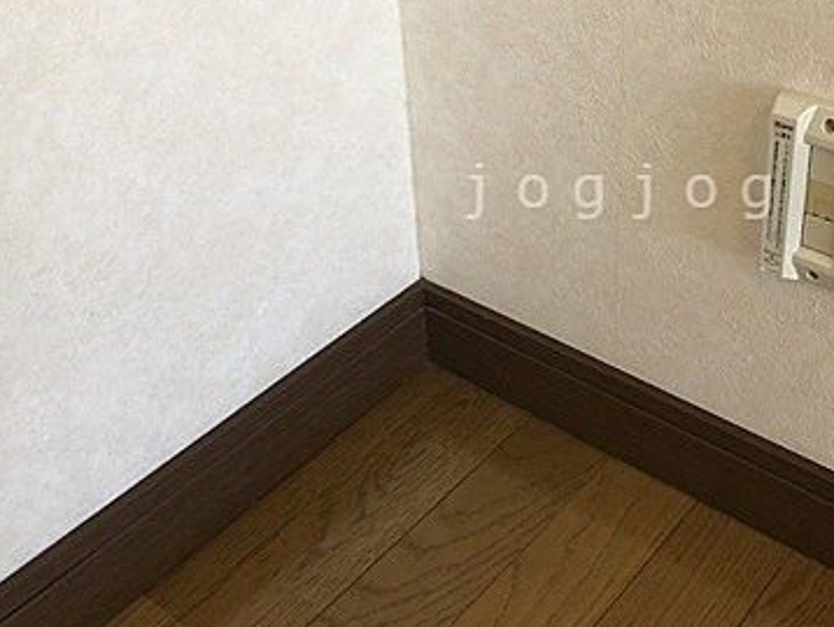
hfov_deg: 37.2
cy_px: 191
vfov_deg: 28.9
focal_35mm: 50
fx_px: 1205
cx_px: 624
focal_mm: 3.99
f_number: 1.8
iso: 40
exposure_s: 1/100
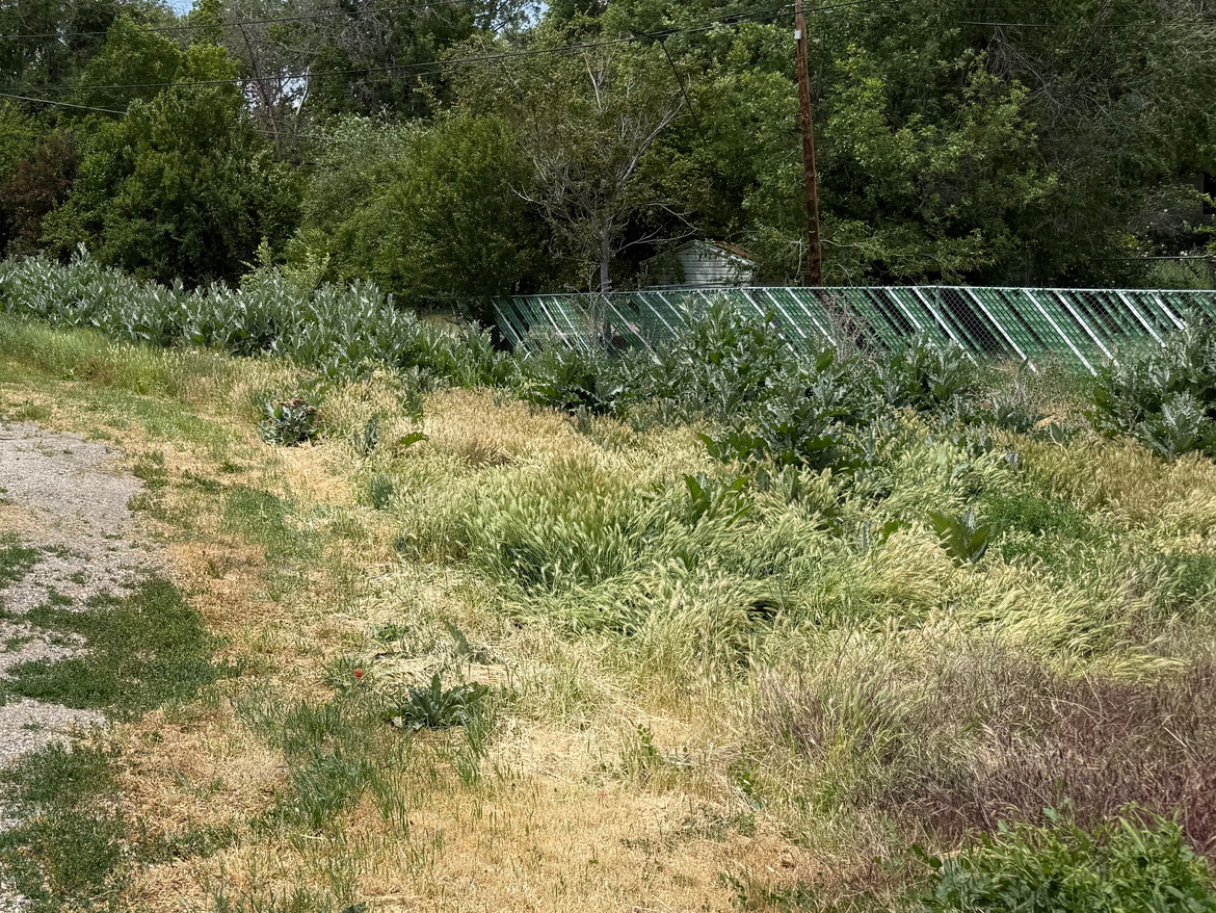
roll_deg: +1.8
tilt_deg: -3.6
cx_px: 253
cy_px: 338
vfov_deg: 34.2
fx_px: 1476
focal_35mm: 42
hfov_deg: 42.9
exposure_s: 1/4405
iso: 80
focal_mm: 6.76
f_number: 1.78
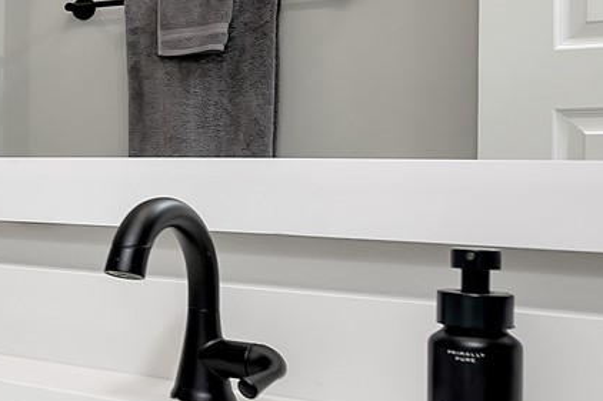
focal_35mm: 72
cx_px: -480
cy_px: 176
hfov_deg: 20.2
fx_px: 1205
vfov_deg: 18.9
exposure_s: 1/15
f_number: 5
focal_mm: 14
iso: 200
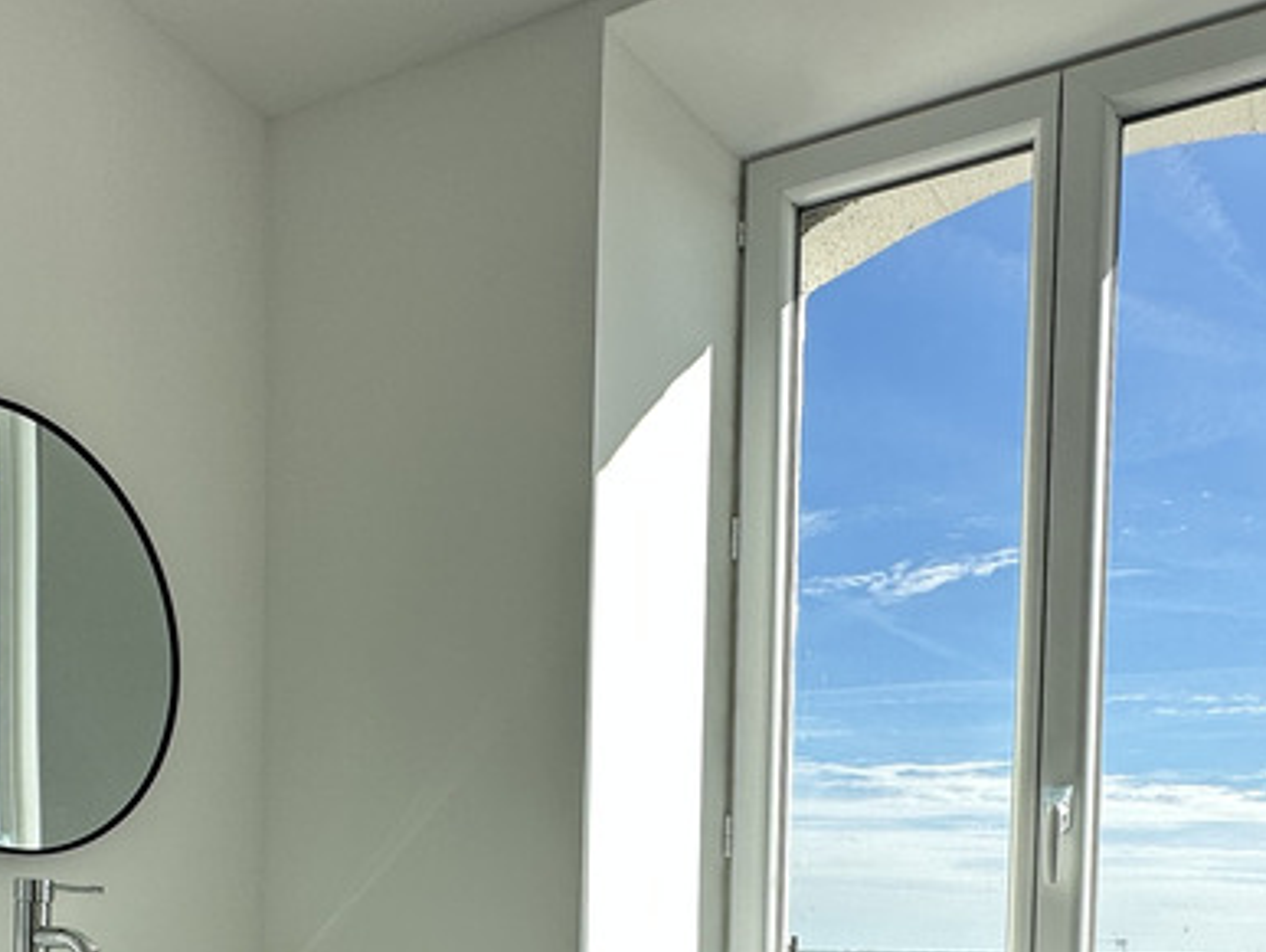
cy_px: 1008
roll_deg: -1.1
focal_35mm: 37
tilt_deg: -2.3
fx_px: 1354
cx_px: 501
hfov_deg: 49.8
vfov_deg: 34.3
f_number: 2.2
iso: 40
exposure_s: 1/307
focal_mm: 2.22
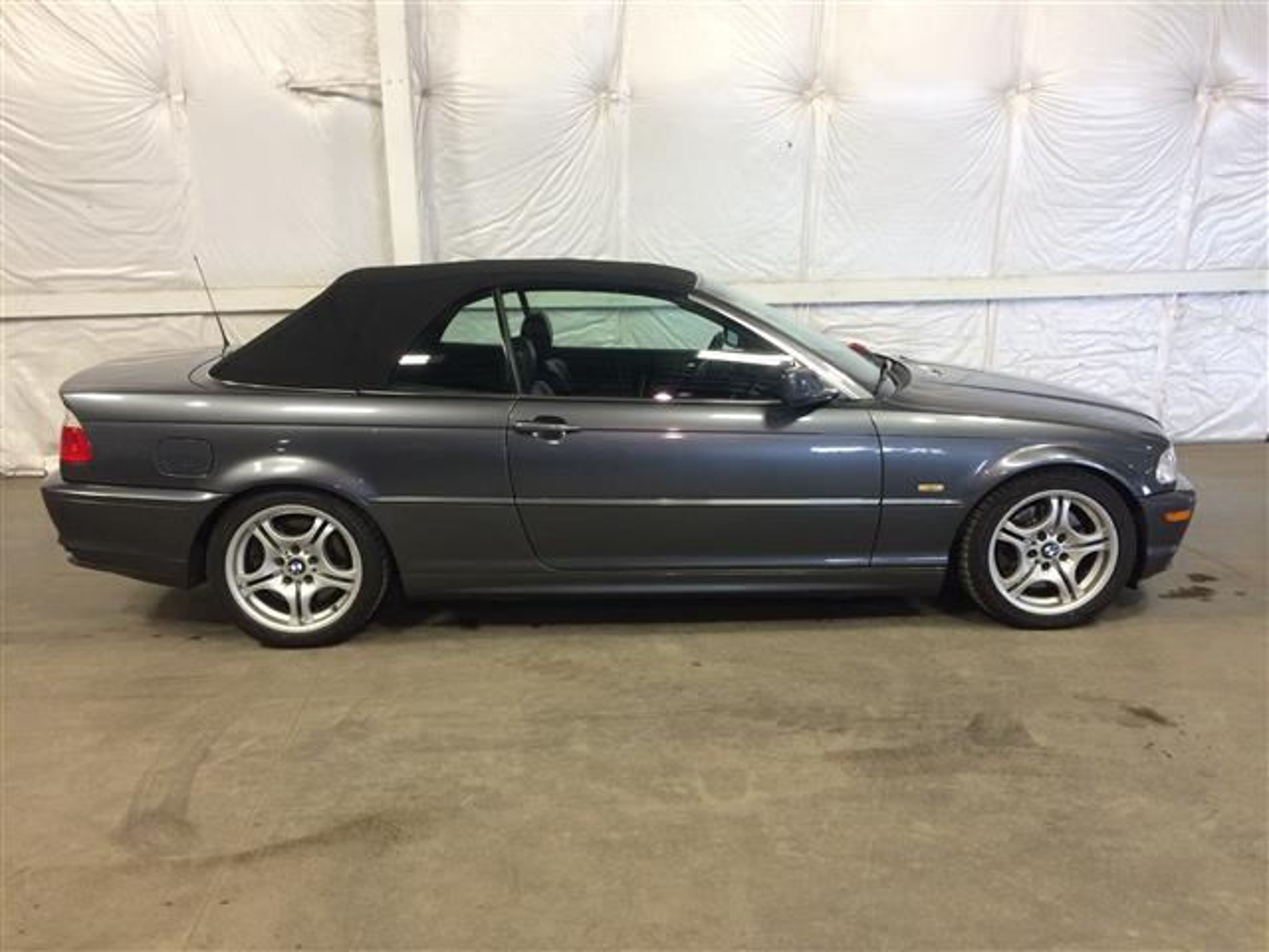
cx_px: 634
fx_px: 1063
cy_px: 476
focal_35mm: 29
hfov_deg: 61.7
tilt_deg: -14.4
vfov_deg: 48.2
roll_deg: +1.3
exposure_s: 1/30
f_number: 2.2
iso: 64
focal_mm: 4.15
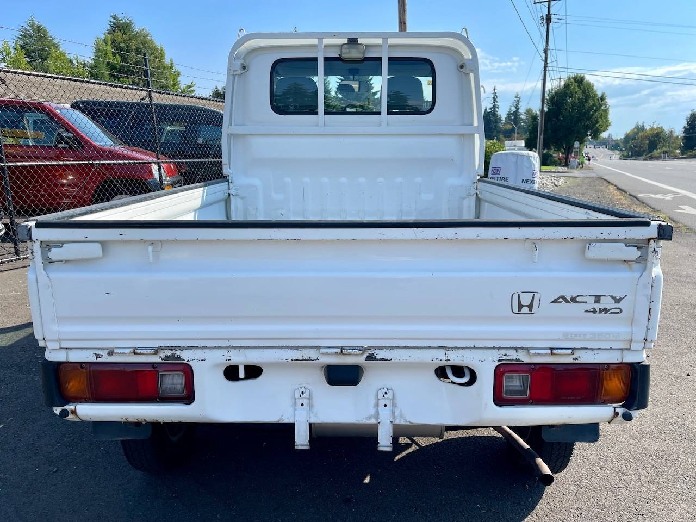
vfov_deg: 54.9
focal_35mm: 25
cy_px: 261
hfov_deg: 69.4
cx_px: 348
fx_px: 503
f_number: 1.6
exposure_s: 1/1976
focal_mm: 5.1
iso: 32
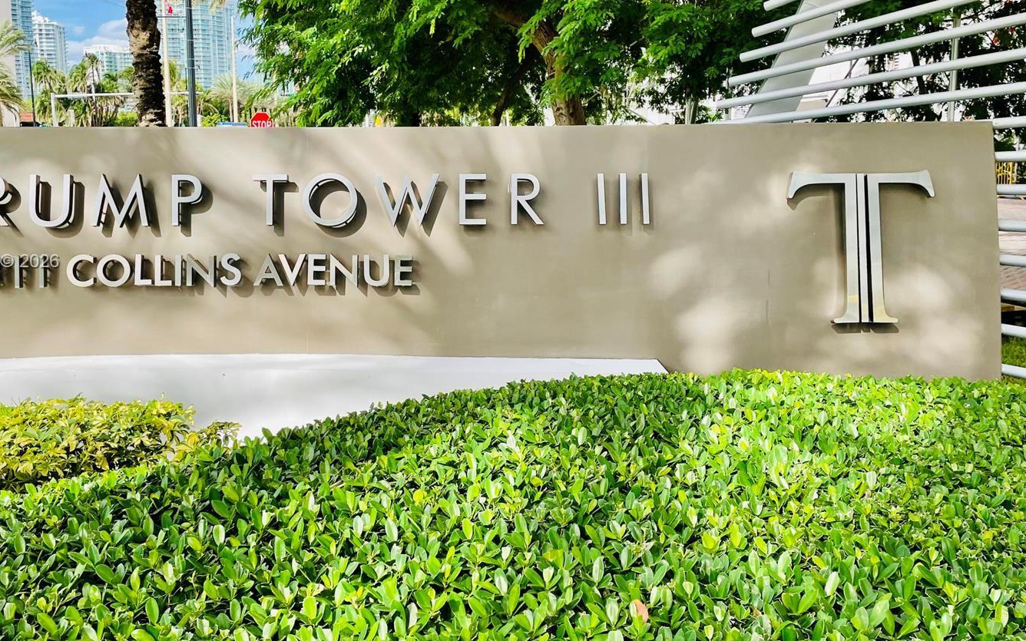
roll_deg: +0.3
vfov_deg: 38.2
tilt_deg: -7.4
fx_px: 923
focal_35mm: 33
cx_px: 435
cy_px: 263
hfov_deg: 57.9
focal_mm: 4.2
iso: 32
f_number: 1.6
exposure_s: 1/1453
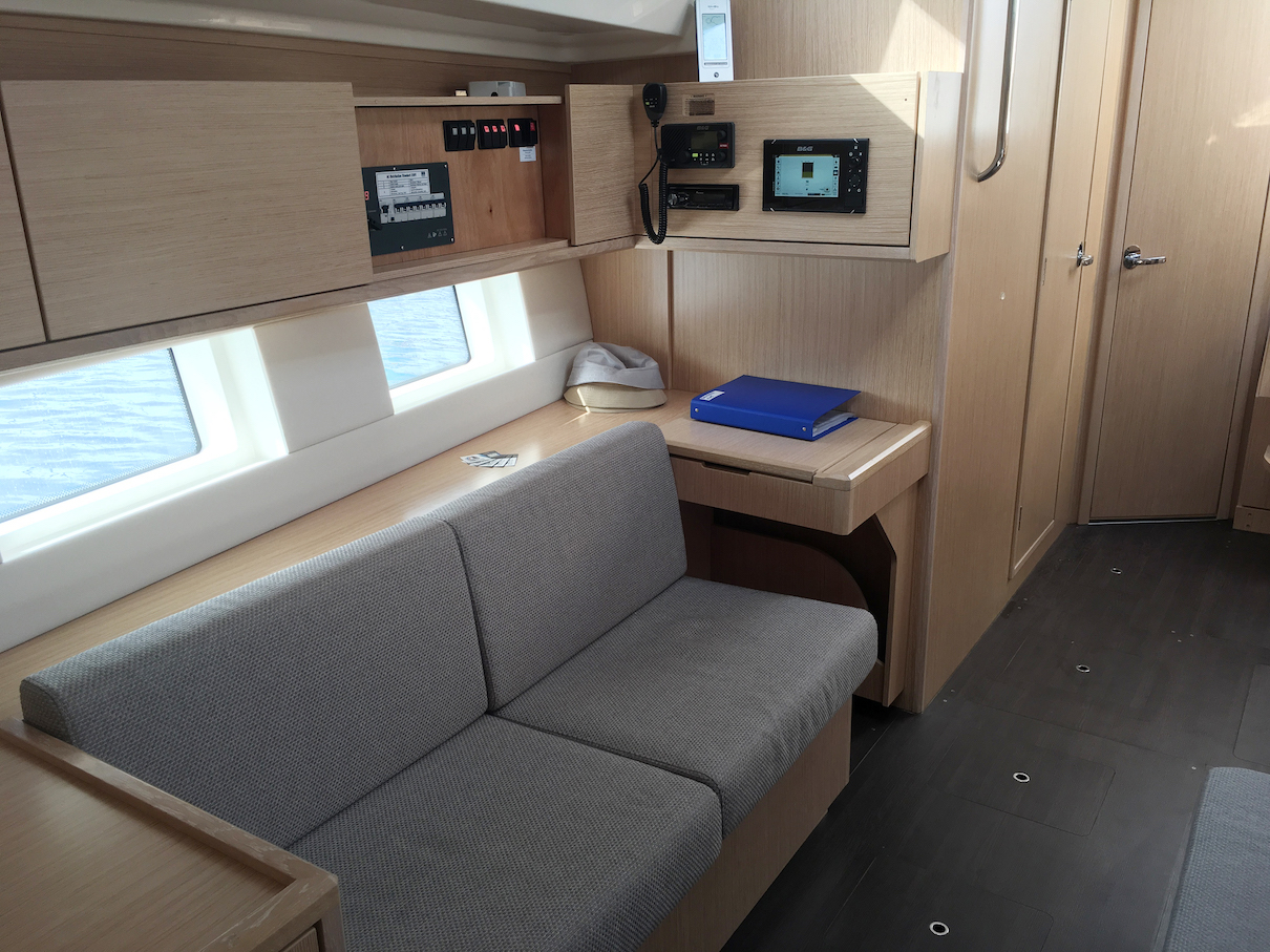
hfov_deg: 61.7
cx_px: 635
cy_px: 476
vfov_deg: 48.2
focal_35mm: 29
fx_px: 1064
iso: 32
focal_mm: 4.15
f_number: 2.2
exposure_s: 1/100
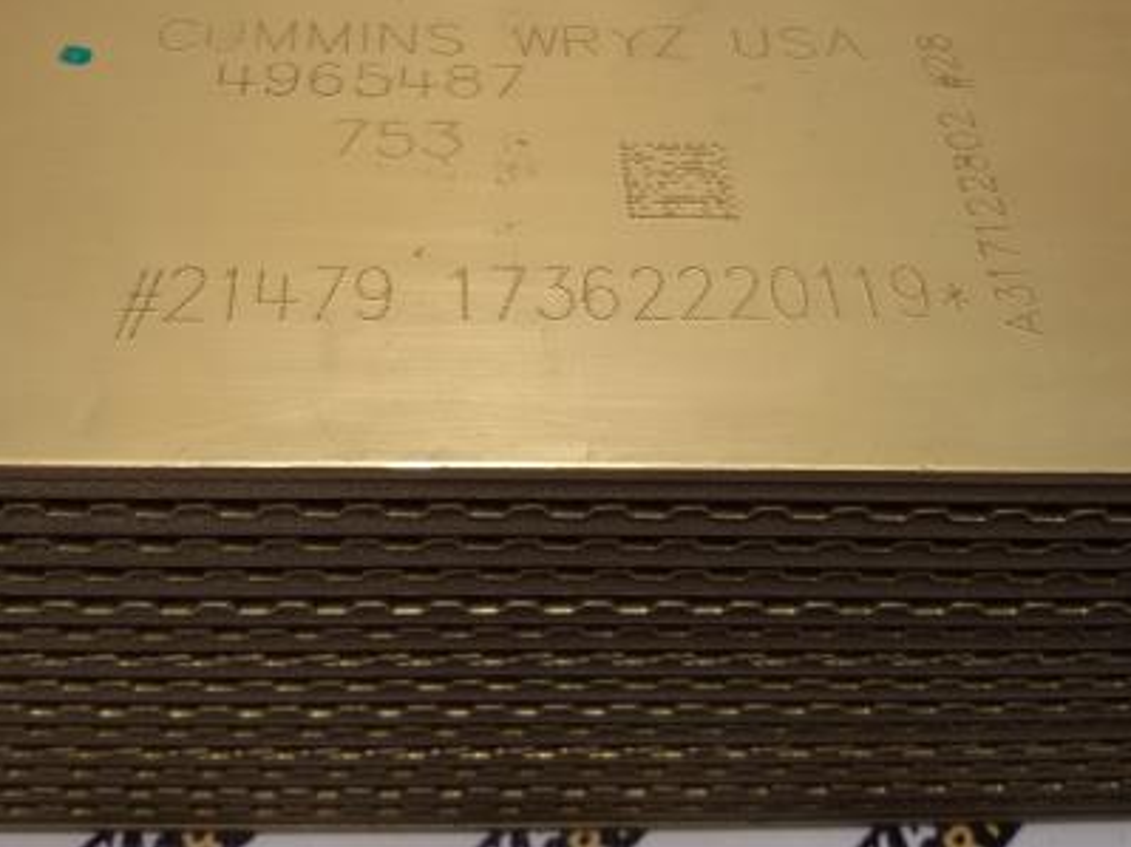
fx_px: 1372
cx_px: 561
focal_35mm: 42
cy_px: 290
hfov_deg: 44.8
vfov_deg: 34.1
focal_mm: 2.93
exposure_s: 1/33
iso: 40
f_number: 2.4
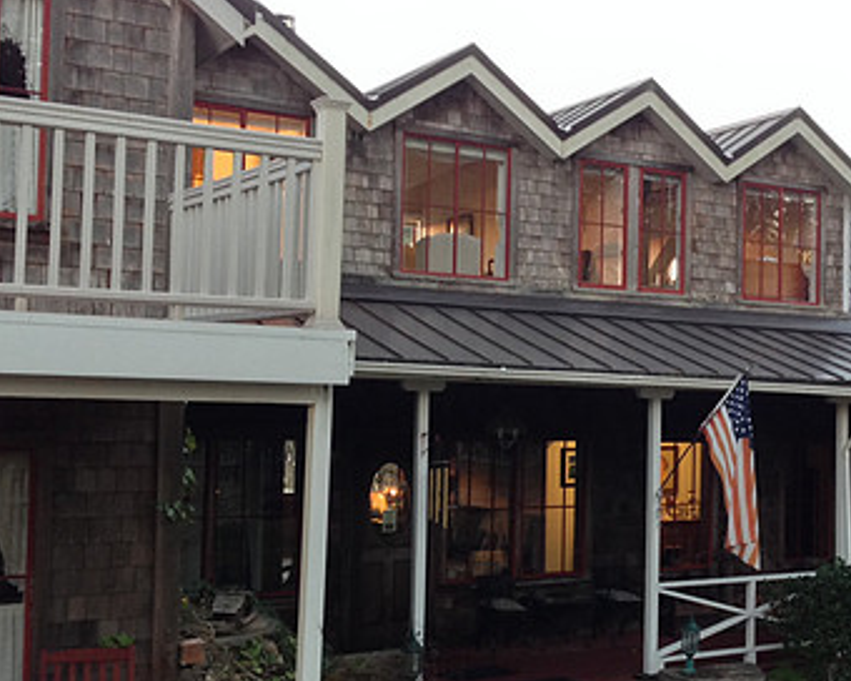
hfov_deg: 33.5
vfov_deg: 27.6
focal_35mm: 55
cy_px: 352
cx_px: 641
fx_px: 1385
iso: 125
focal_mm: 4.12
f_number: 2.4
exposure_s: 1/20
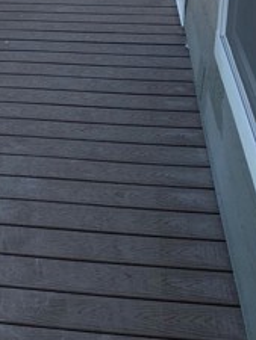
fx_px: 729
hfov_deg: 19.4
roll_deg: +1.6
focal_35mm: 74
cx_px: 11
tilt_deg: -21.0
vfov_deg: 25.4
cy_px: 26
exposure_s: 1/635
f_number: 1.8
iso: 25
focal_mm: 4.25
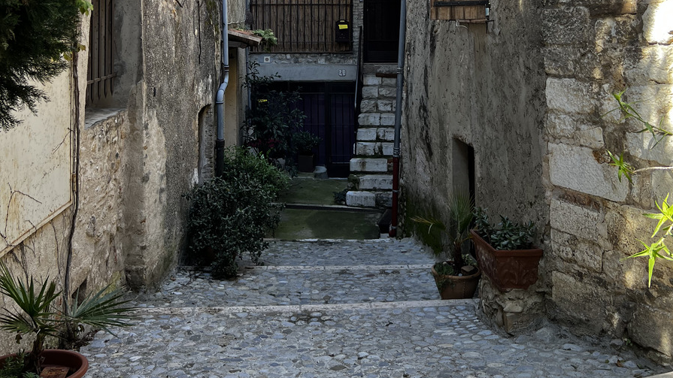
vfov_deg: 29.3
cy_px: 8
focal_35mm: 38
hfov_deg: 52.8
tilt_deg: +0.8
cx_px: 338
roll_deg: -0.2
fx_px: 678
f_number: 1.5
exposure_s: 1/347
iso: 50
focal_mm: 5.7
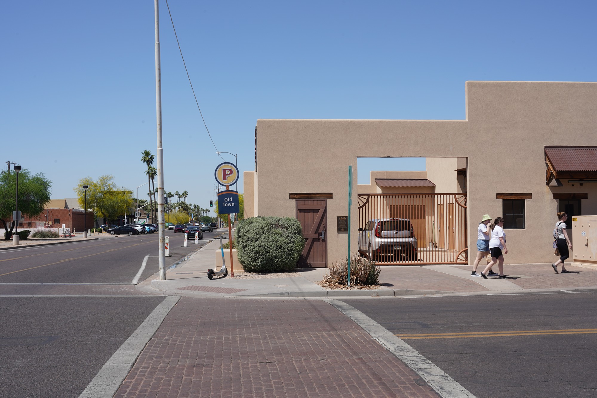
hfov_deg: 47.4
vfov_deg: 32.6
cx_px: 298
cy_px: 199
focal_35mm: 41
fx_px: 680
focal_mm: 41
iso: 100
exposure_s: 1/80
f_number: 18
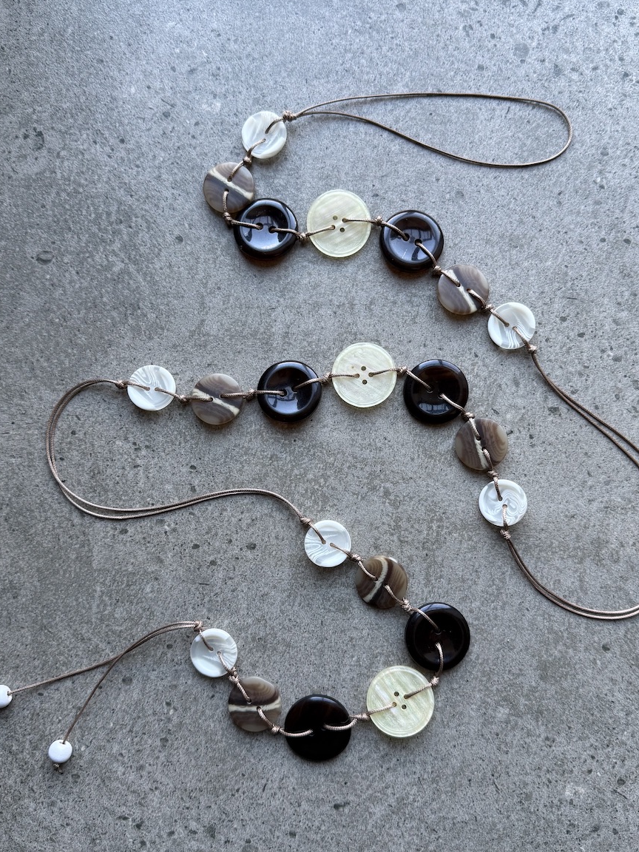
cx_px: 343
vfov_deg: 60.0
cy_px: 430
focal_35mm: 30
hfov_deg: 46.8
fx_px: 738
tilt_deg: -86.9
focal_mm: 6.76
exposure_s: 1/121
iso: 125
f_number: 1.78
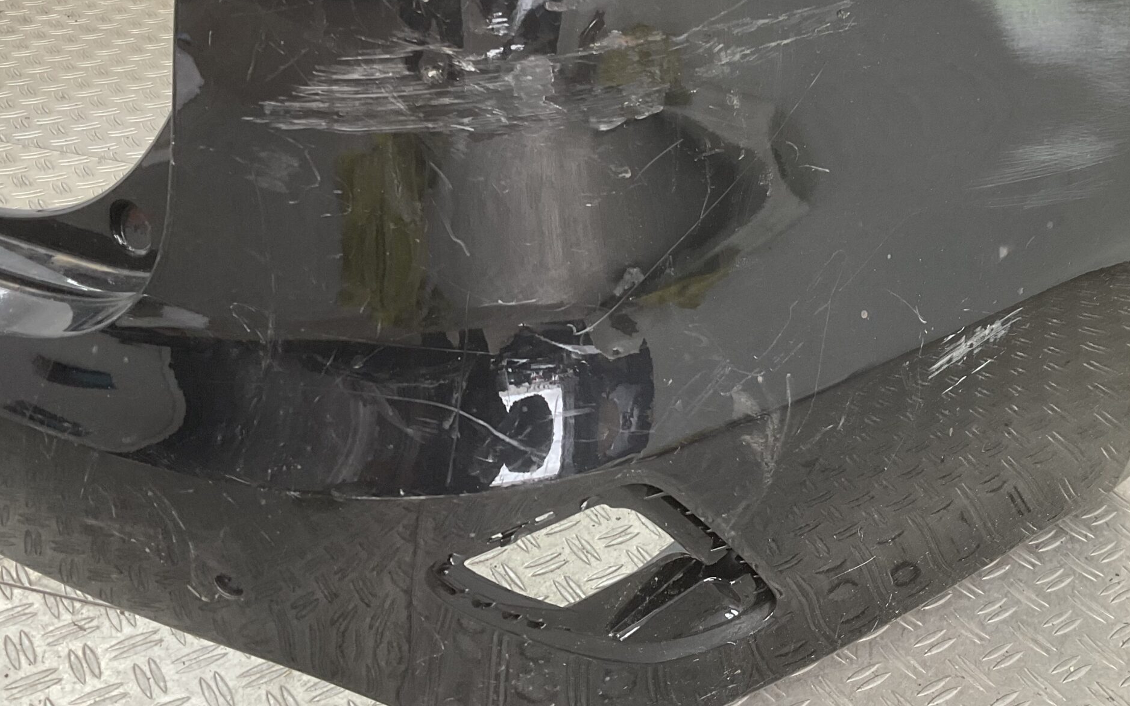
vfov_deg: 30.3
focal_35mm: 42
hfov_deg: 47.2
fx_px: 1293
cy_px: 233
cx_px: 588
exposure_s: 1/120
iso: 50
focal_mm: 3
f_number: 1.8
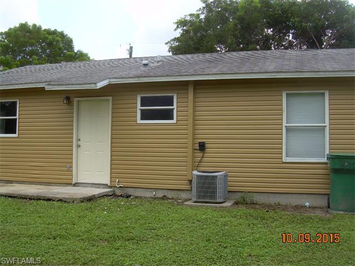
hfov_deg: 49.0
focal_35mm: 38
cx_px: 178
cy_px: 133
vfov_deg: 37.7
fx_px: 390
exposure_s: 1/177
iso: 50
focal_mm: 6.3
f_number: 4.6
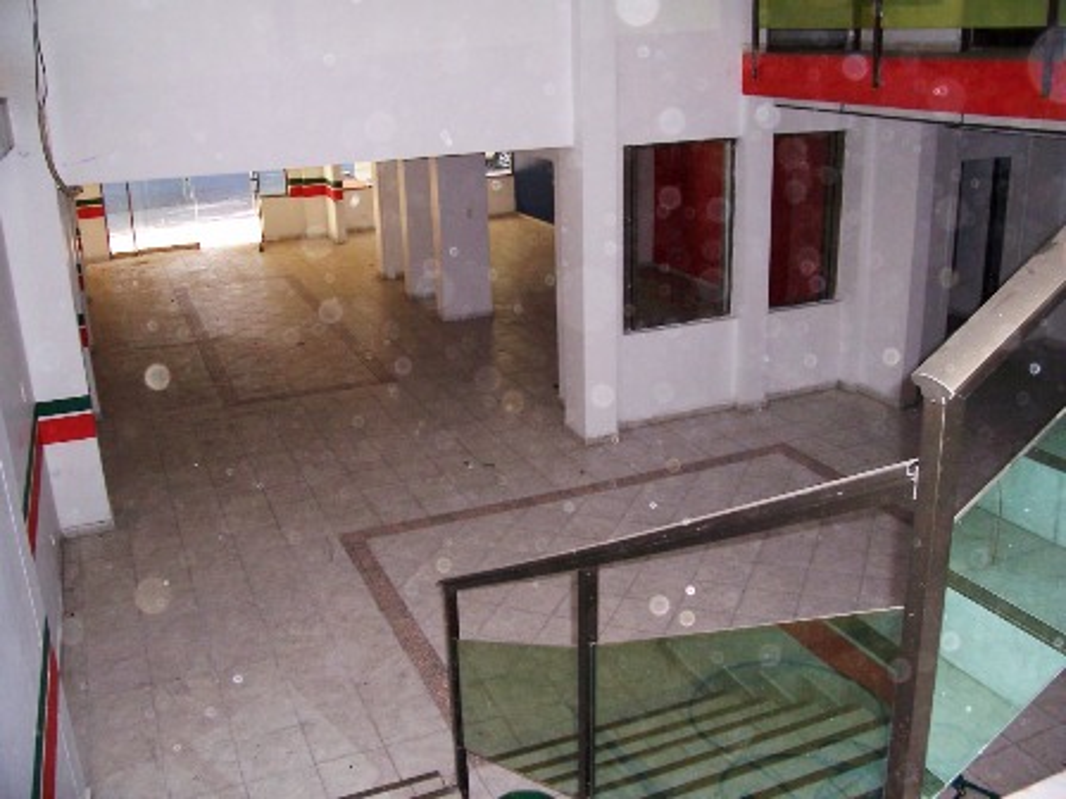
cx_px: 533
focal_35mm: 34
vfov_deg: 41.8
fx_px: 1047
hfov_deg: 54.0
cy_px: 400
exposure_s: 1/60
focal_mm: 5.6
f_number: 2.7
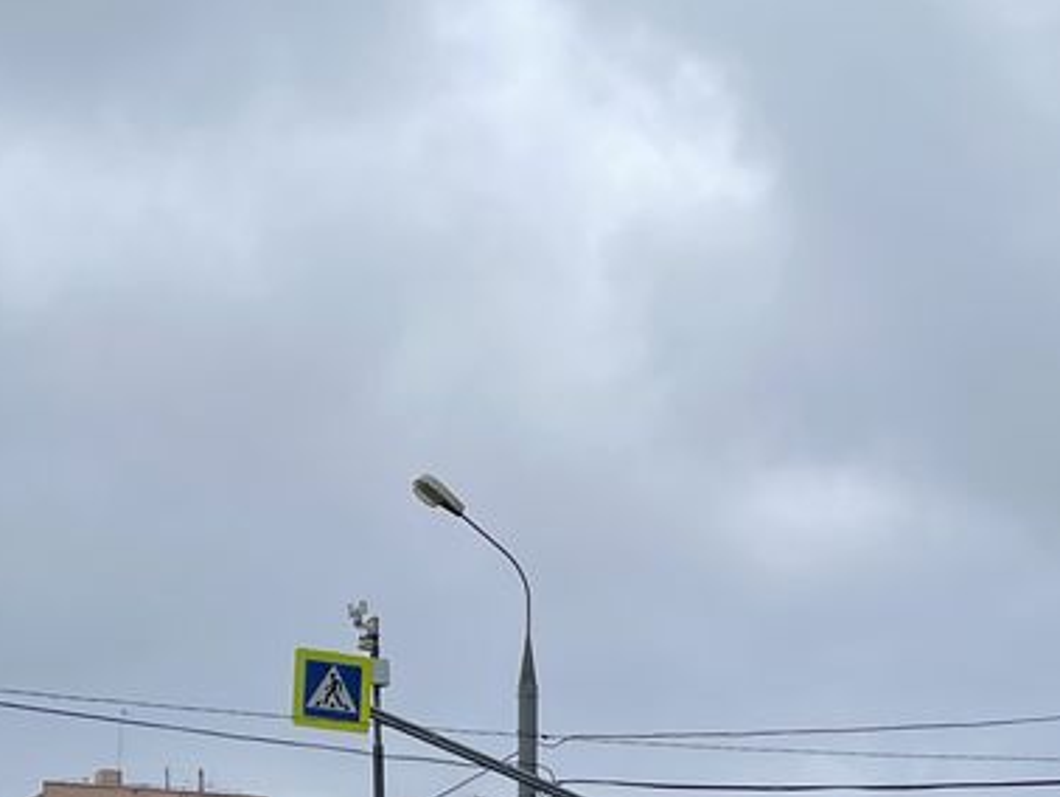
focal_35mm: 88
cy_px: 1156
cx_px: 833
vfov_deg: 15.6
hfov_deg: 22.0
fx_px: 2696
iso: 32
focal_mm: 4.2
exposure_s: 1/910
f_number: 1.6
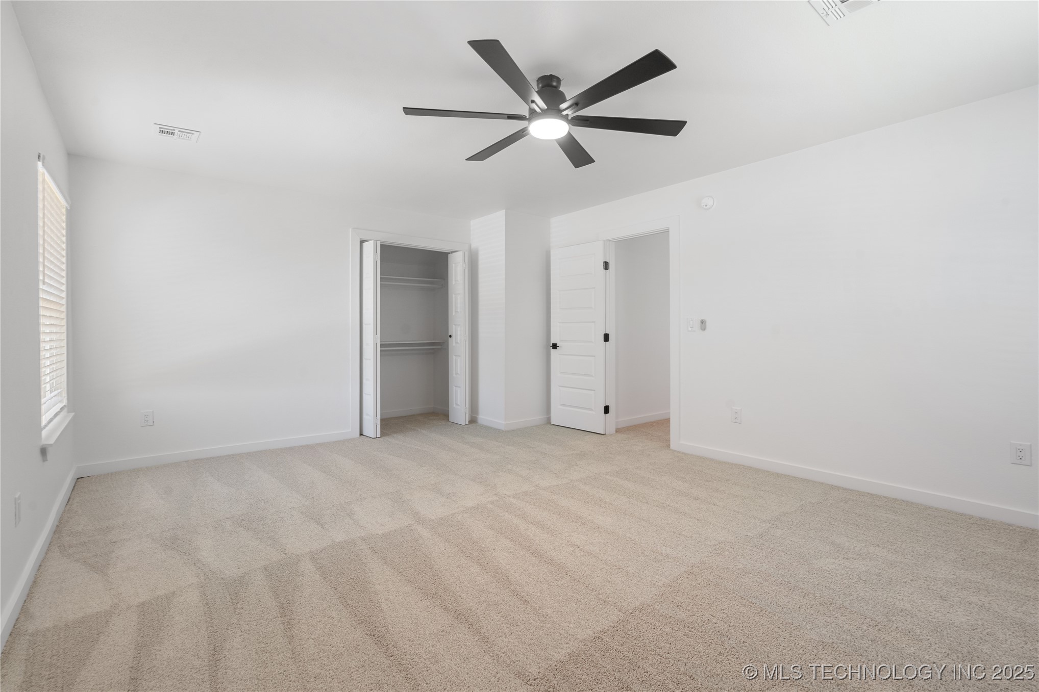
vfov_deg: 73.7
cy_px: 346
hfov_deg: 96.7
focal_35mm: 16
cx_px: 520
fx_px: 462
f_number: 9
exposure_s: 1/2.5
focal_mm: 16
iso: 400
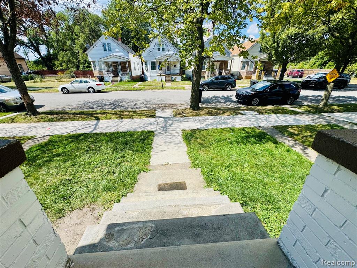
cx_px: 178
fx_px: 144
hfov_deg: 102.1
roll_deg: -0.5
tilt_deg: -25.1
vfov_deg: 85.7
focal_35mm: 14
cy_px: 134
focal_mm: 2.22
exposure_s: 1/1789
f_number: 2.2
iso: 50
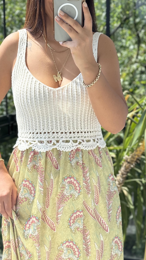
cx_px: 65
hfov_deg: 17.5
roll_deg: +0.3
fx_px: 475
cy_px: 96
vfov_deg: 30.4
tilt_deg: -19.6
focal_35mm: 69
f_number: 1.78
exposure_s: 1/414
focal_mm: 6.76
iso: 64
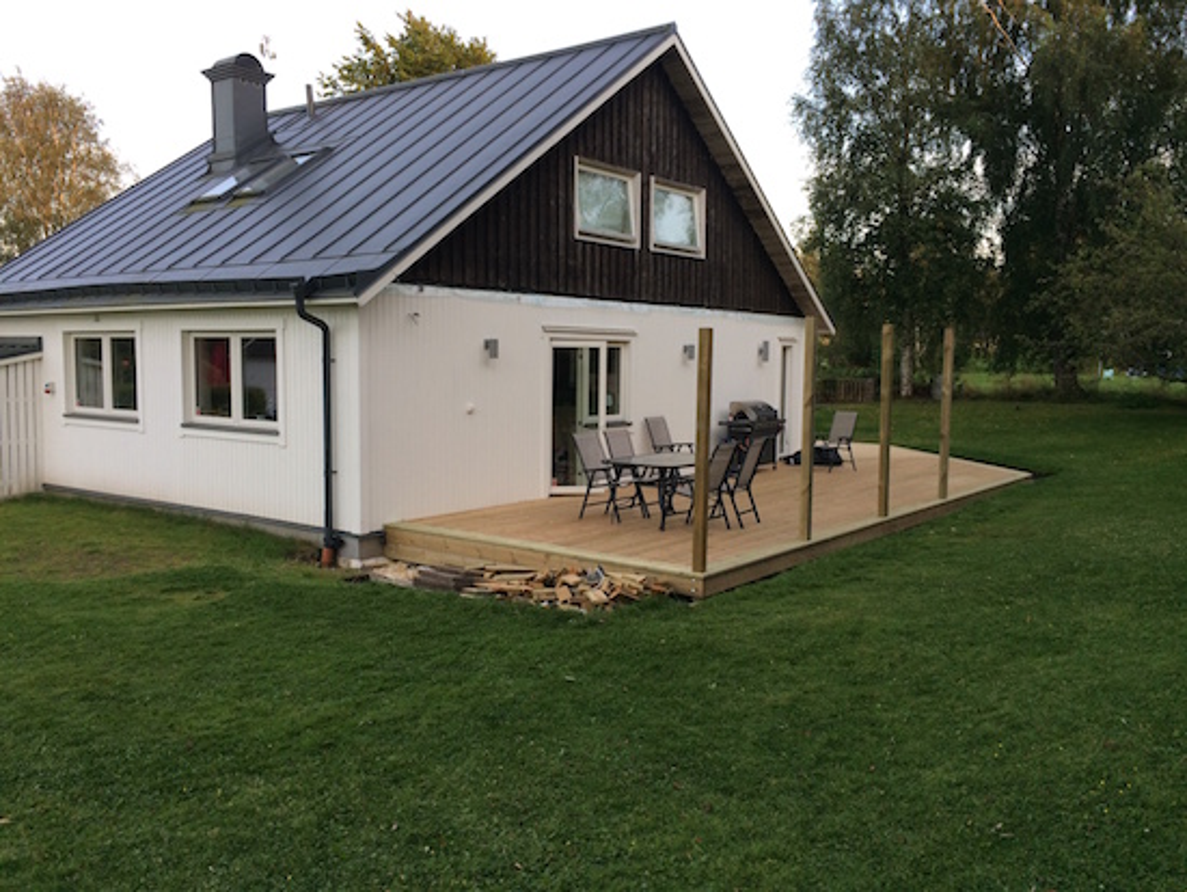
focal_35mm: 29
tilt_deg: -4.1
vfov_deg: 48.3
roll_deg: -0.3
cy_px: 446
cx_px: 594
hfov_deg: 61.6
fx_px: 995
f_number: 2.2
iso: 40
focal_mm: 4.15
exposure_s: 1/120
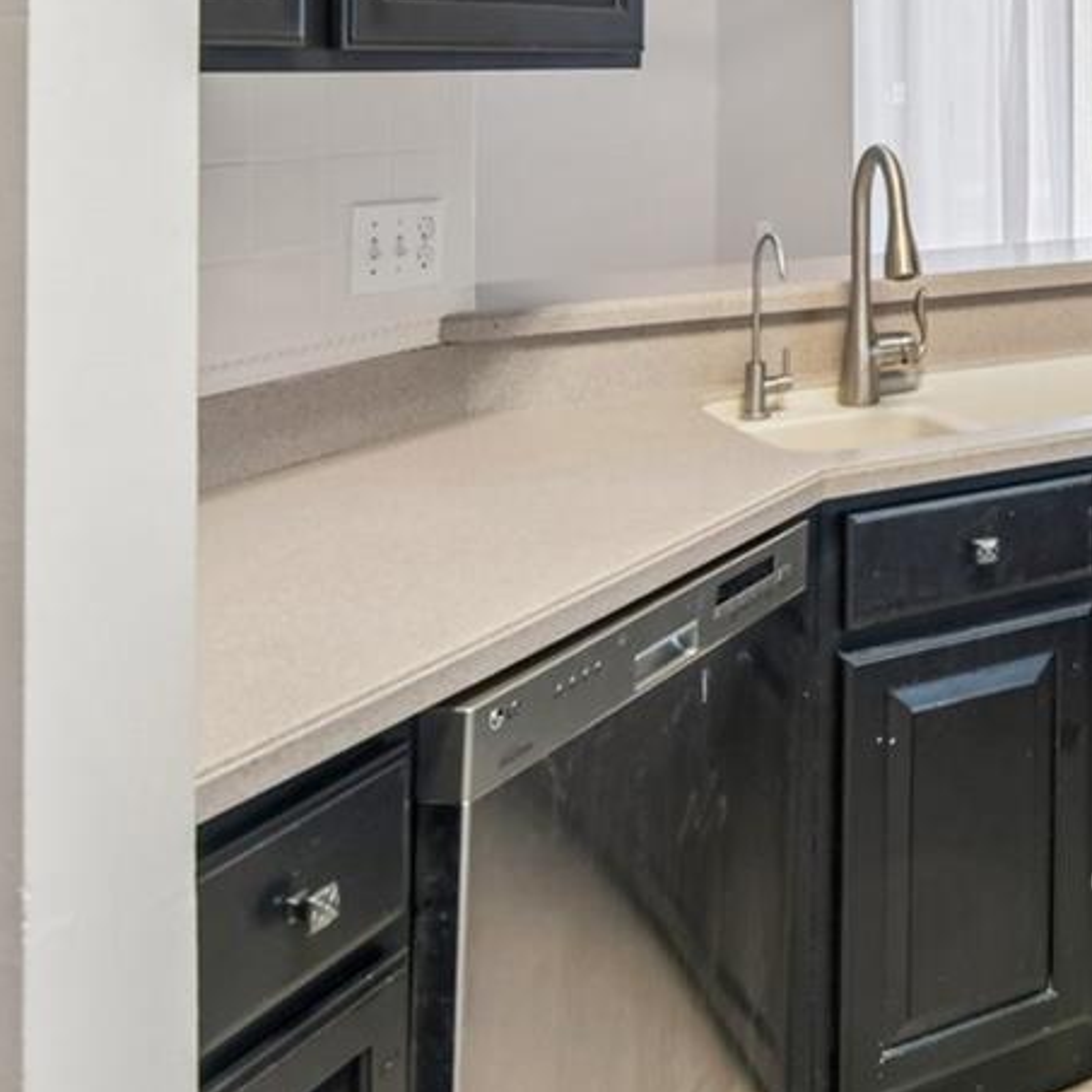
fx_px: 1713
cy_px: 113
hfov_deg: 28.1
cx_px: 1478
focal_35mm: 48
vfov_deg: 33.5
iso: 400
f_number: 8
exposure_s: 1/8
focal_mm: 16
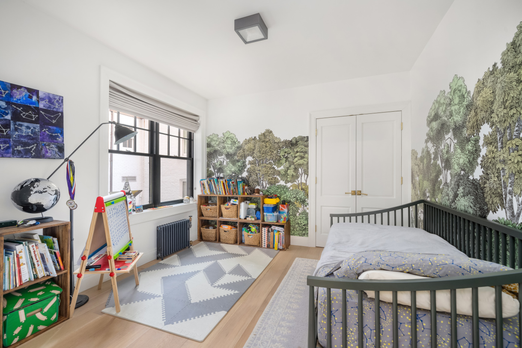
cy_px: 174
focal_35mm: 15
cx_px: 261
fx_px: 218
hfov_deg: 100.4
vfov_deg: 77.3
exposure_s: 1/50
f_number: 9
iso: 1600
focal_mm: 15
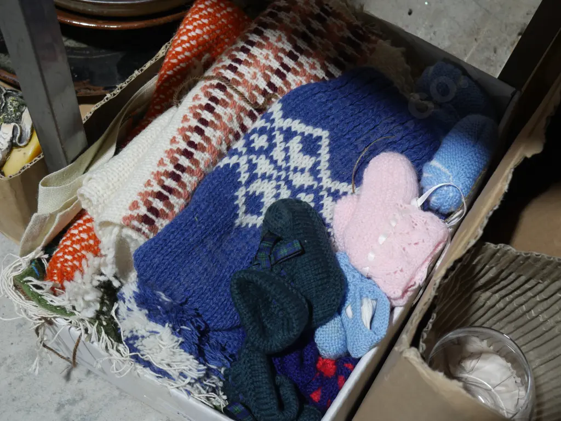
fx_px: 973
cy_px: 210
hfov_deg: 32.2
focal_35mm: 60
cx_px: 280
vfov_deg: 24.4
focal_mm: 30
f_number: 5.4
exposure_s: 1/60
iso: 500
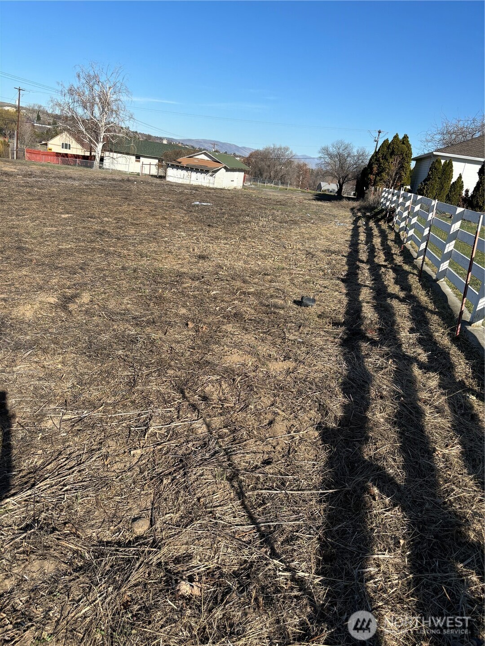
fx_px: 486
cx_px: 242
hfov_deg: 53.1
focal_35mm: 26
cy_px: 323
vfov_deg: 67.3
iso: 50
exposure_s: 1/2857
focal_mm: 5.96
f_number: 1.6
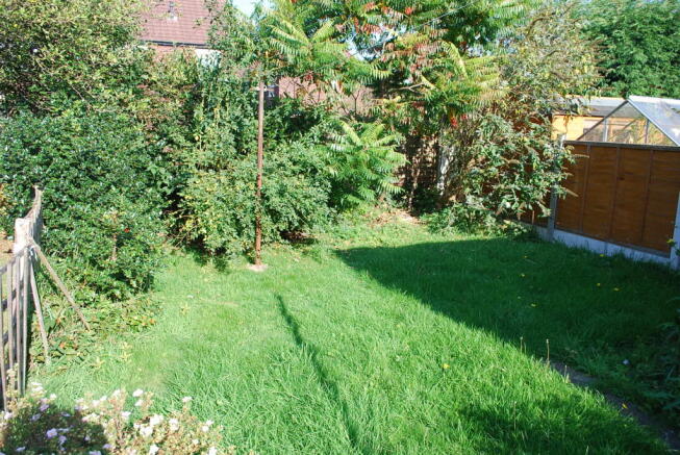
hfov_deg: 67.3
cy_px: 228
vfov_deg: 48.0
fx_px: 511
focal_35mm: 27
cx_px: 340
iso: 160
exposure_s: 1/125
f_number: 5.6
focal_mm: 18
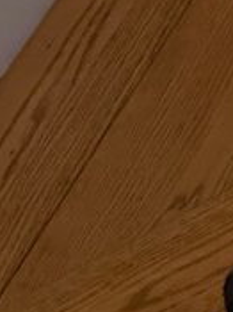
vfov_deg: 4.8
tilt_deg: -53.3
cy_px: 344
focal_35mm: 411
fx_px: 3693
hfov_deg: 3.6
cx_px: 311
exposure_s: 1/20
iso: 1600
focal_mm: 15.66
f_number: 2.8
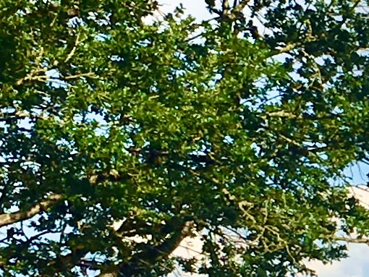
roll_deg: -1.4
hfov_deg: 8.4
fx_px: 2368
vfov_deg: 6.6
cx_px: 792
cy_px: 376
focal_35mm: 222
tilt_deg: +1.6
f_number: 2.2
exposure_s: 1/2137
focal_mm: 4.15
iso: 25
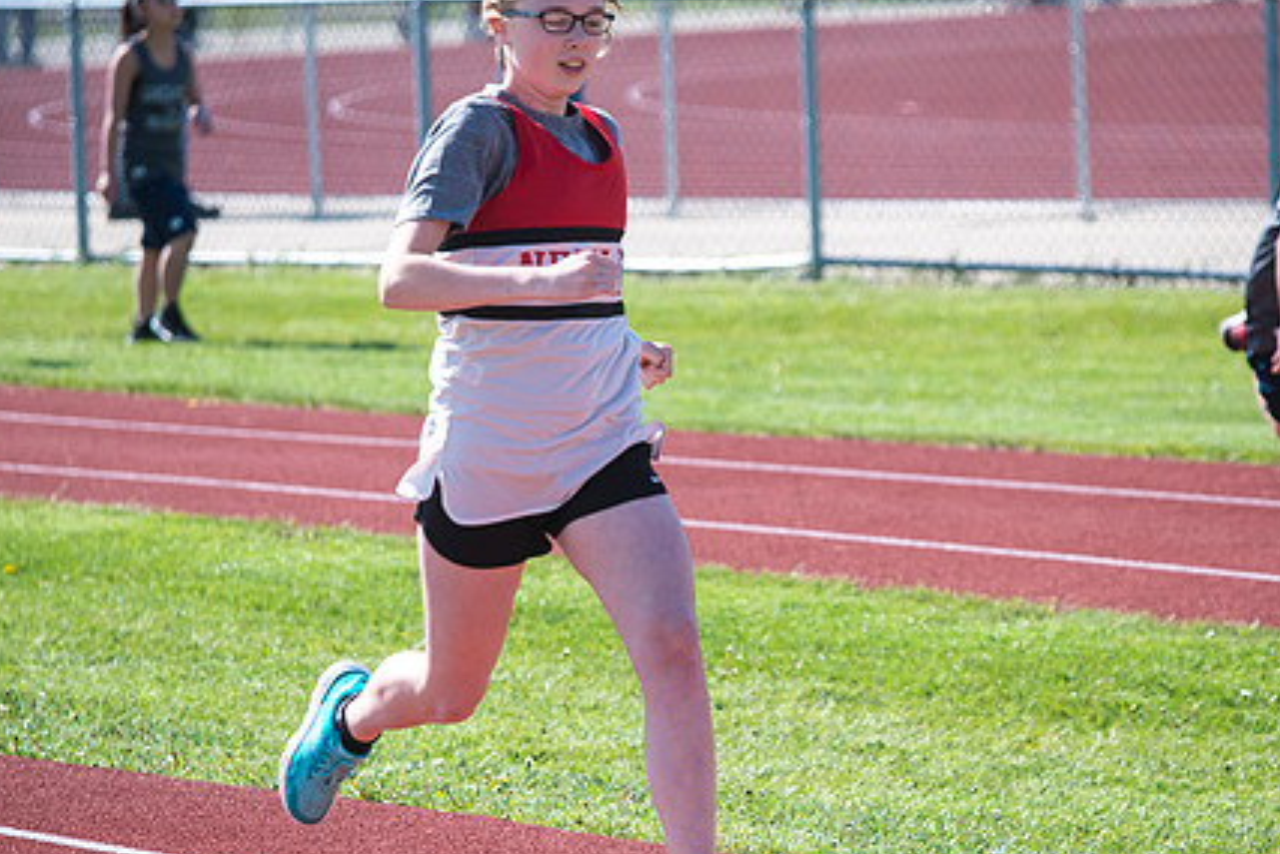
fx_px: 10634
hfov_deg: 6.9
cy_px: 445
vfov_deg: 4.6
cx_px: 683
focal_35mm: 299
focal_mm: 220
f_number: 6.3
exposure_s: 1/3200
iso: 1000
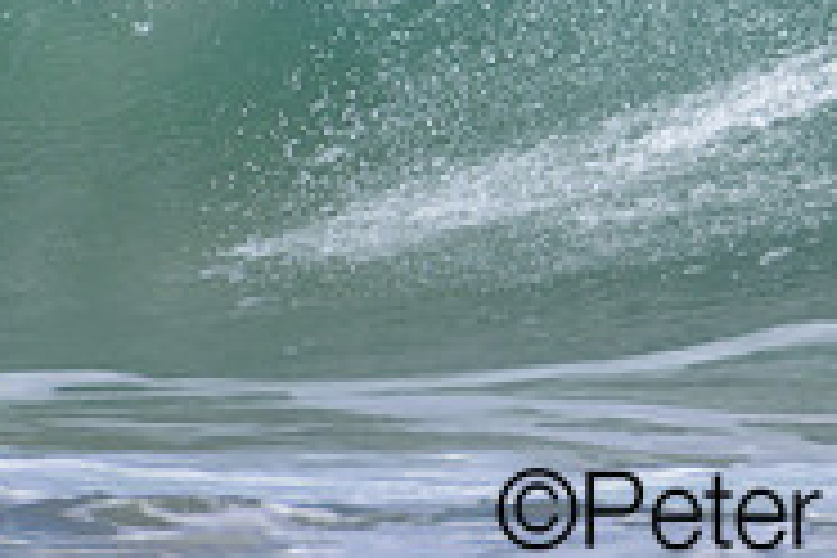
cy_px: -236
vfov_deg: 0.4
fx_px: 72325
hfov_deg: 0.7
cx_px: 846
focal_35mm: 3111
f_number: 11
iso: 800
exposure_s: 1/2000
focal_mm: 1000
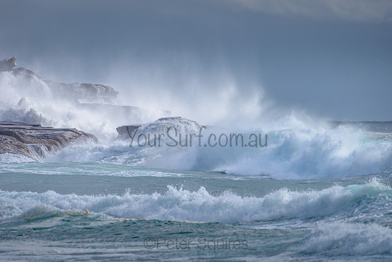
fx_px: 5445
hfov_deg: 4.1
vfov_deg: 2.8
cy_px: 131
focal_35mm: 500
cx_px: 196
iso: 140
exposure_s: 1/2000
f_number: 5.6
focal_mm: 500
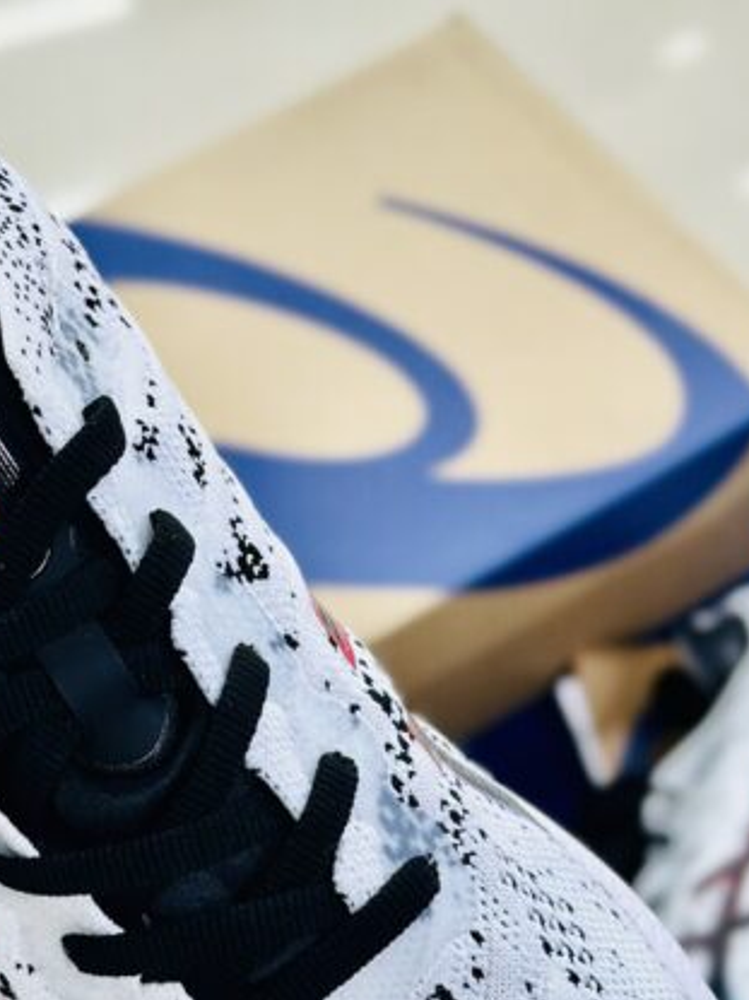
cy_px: 719
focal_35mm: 108
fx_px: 3117
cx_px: 157
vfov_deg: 18.1
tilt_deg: -56.3
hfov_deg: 13.6
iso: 64
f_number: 1.78
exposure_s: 1/100
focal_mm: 6.86
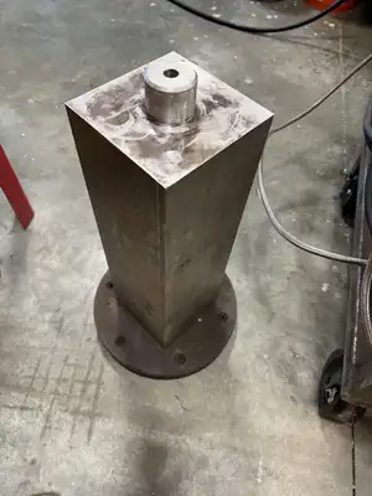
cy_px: 248
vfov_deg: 71.6
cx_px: 186
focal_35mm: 24
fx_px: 344
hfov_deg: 56.8
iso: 200
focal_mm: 6.8
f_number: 1.8
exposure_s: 1/60
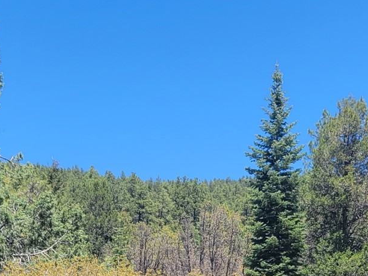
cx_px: 175
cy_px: 307
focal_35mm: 87
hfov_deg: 22.5
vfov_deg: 16.4
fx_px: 925
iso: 40
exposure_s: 1/1205
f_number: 1.8
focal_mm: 5.4
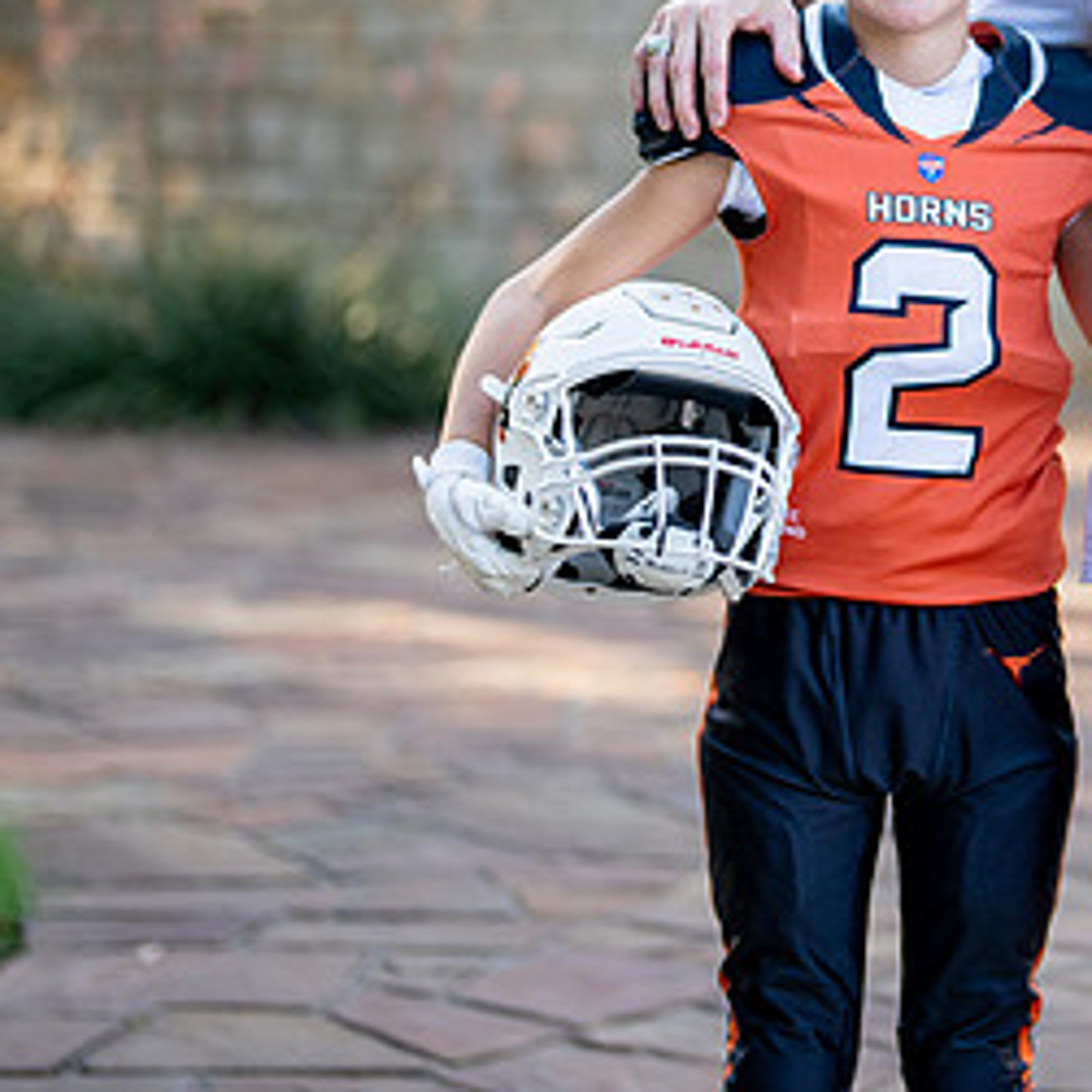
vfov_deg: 13.7
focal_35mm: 126
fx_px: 4497
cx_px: 1166
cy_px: 166
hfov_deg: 13.6
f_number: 1.2
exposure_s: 1/1600
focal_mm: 50
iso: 200
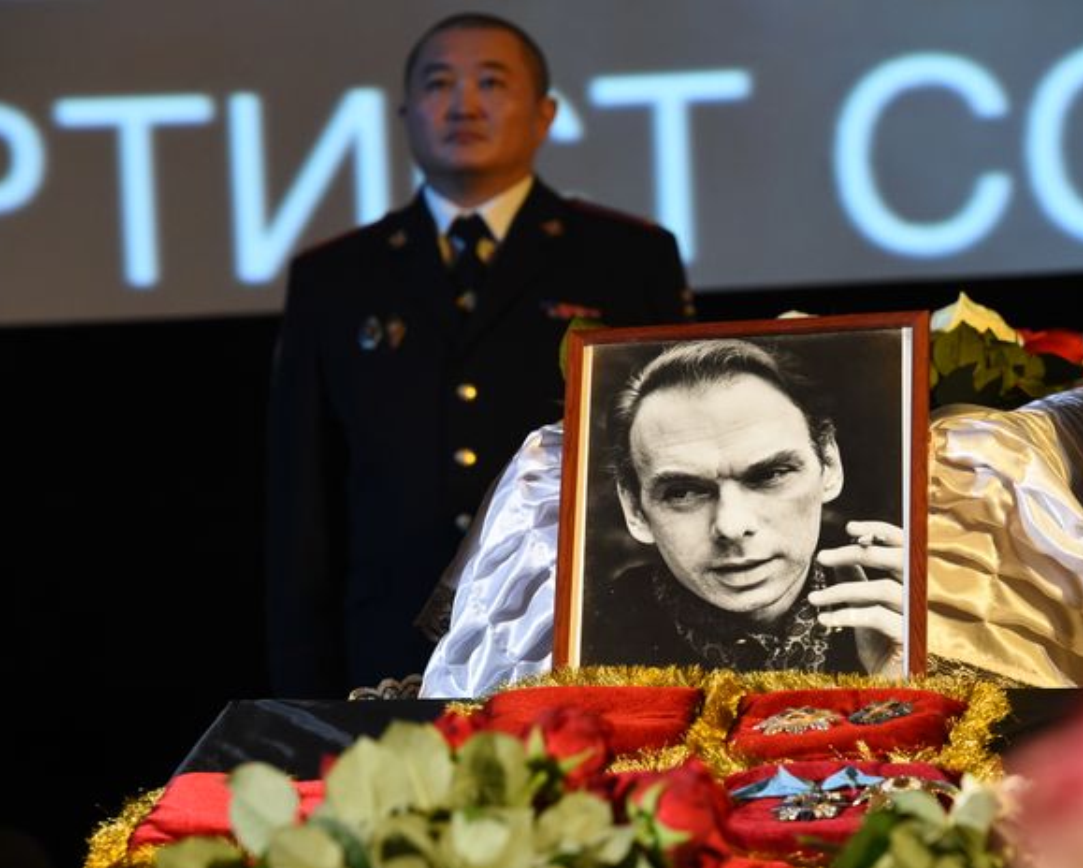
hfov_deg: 10.3
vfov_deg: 8.3
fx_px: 5998
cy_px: 434
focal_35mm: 187
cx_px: 580
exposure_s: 1/80
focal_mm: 165
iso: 5000
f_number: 6.3
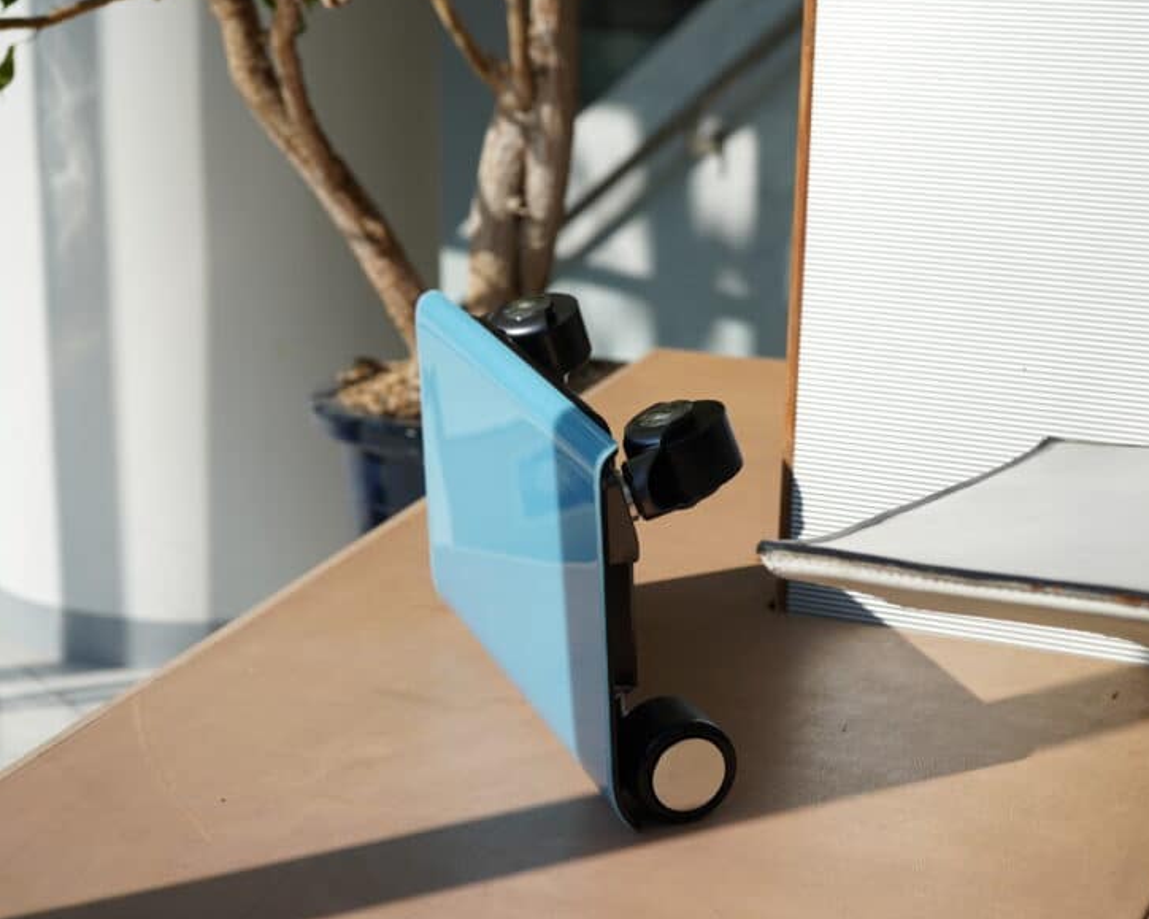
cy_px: 525
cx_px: 659
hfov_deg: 26.0
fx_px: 2482
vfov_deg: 21.0
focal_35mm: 73
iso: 100
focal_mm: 55
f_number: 5
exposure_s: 1/1000
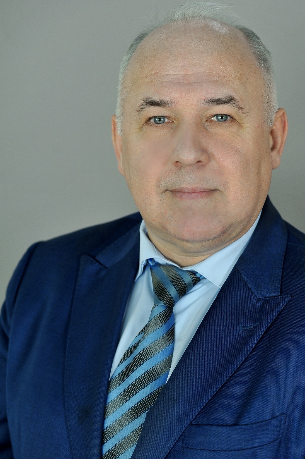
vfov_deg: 14.2
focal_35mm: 145
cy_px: 242
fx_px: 1845
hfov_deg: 9.4
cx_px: 195
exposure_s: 1/125
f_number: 5
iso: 500
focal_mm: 112
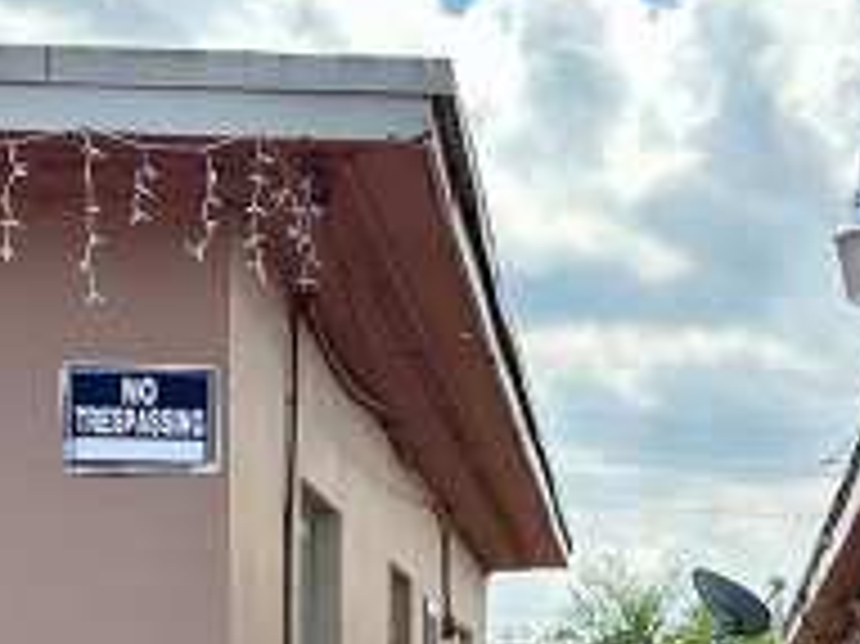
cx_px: 711
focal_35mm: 109
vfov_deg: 13.1
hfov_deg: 17.9
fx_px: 2706
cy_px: 856
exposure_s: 1/1395
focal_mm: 5.7
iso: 50
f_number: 1.5
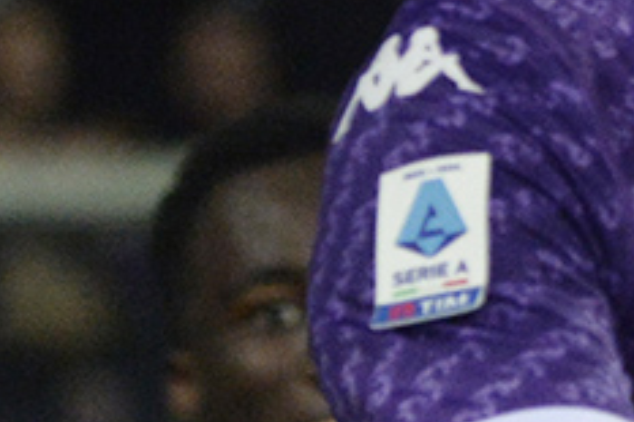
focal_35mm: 1029
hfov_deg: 2.0
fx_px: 18108
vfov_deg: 1.3
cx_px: 1317
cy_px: 196
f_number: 5.3
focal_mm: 200
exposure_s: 1/1000
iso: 3200
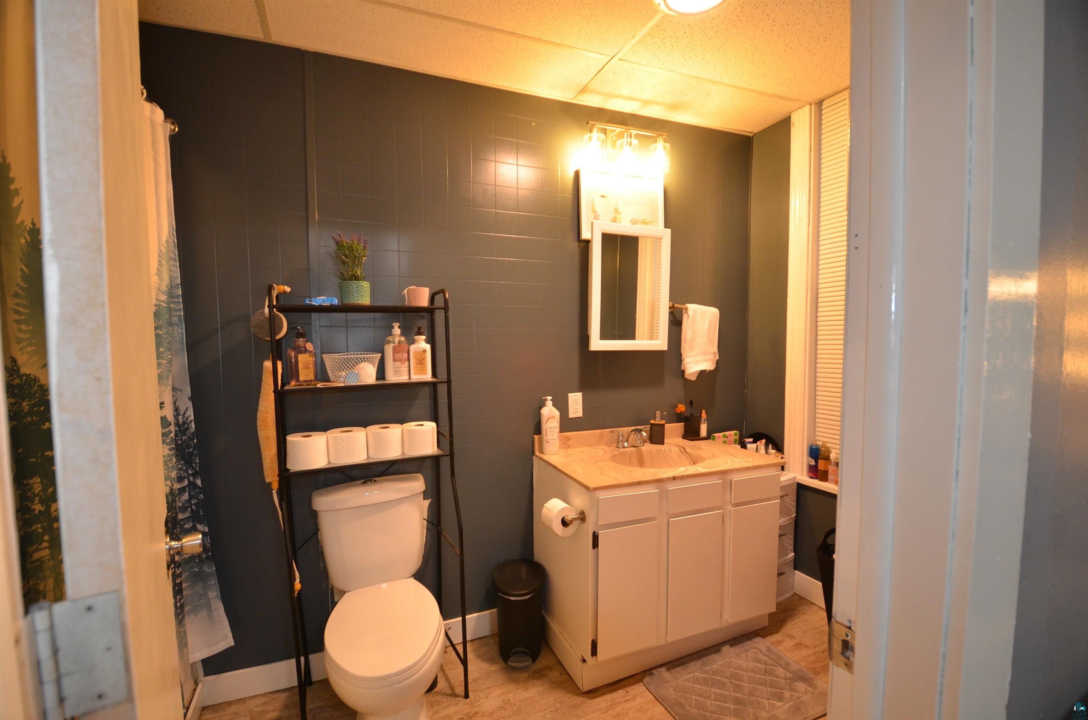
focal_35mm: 15
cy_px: 360
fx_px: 452
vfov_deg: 77.1
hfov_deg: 100.5
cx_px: 544
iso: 560
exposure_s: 1/60
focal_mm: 10
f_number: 3.5
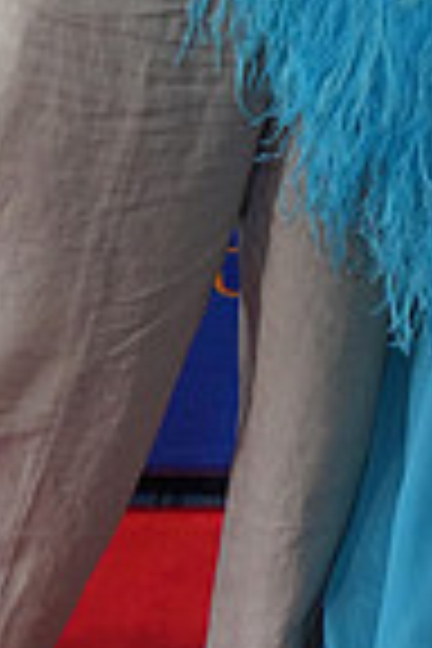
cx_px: 389
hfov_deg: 9.2
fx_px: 2682
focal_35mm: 149
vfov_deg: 13.1
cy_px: -284
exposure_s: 1/200
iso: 3200
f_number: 7.1
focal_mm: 37
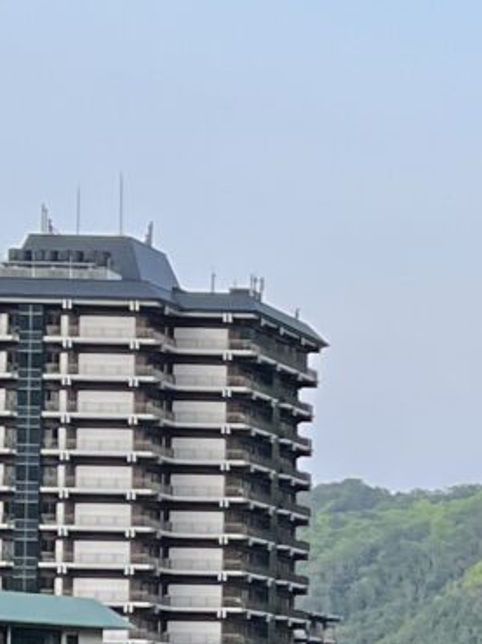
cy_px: 694
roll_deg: -1.8
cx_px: 1375
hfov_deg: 7.4
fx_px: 3346
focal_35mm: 180
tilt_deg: +1.2
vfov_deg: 10.9
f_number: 1.6
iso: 50
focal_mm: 5.1
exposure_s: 1/1086
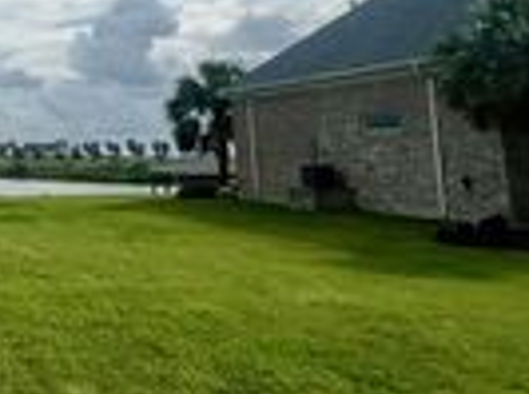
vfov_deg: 28.7
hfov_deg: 24.5
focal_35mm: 49
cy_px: 66
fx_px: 747
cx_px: -350
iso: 32
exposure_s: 1/3650
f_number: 1.8
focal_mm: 1.57
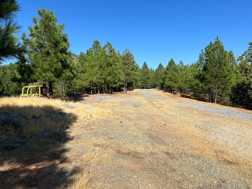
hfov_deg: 67.3
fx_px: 189
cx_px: 126
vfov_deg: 53.1
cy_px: 94
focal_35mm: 26
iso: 50
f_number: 1.5
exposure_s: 1/4274
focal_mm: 5.7
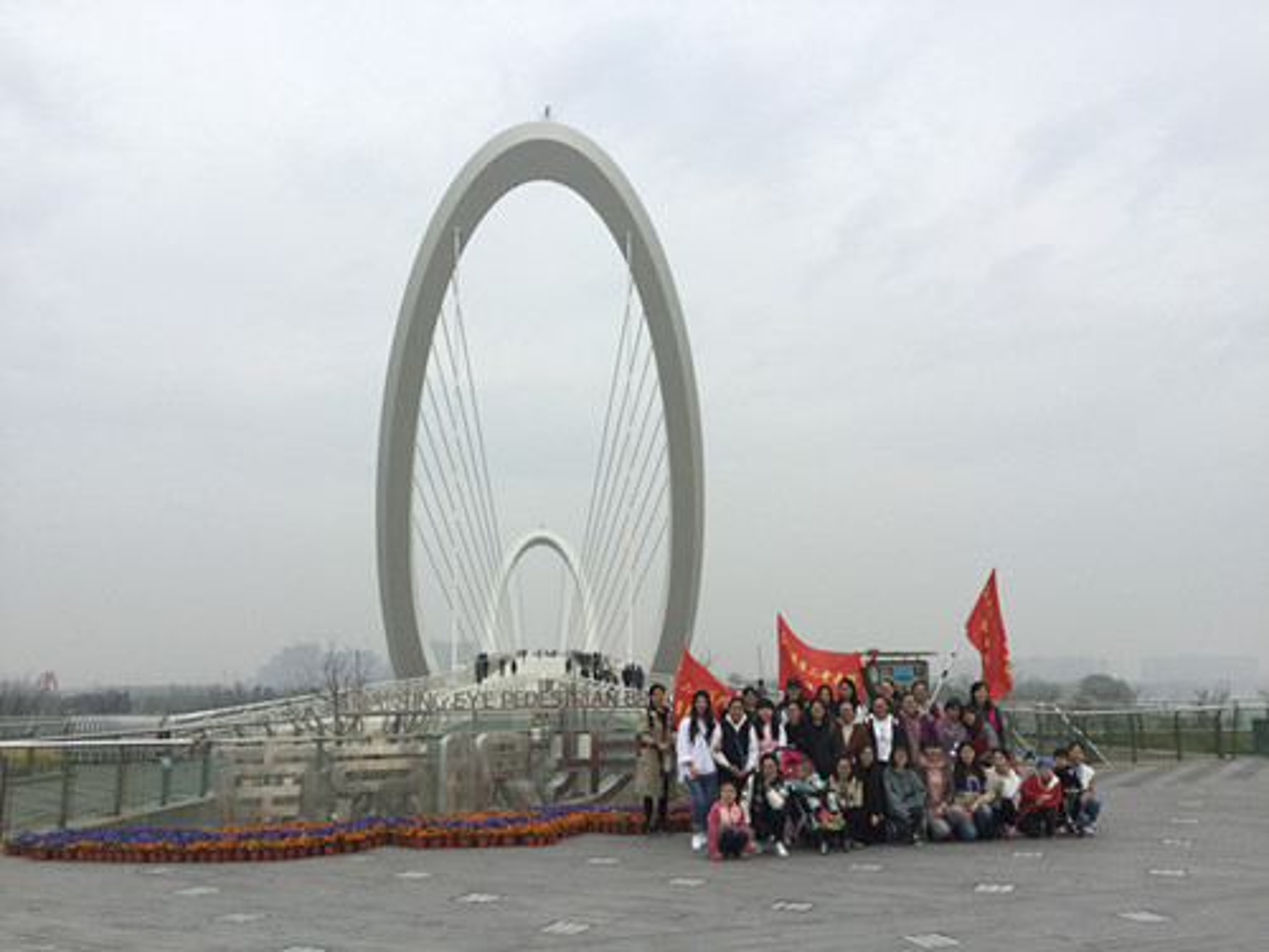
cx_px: 634
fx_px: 1136
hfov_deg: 58.4
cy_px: 476
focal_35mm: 31
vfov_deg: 45.4
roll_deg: +0.6
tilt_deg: +8.6
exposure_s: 1/886
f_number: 2.4
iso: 25
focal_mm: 3.3
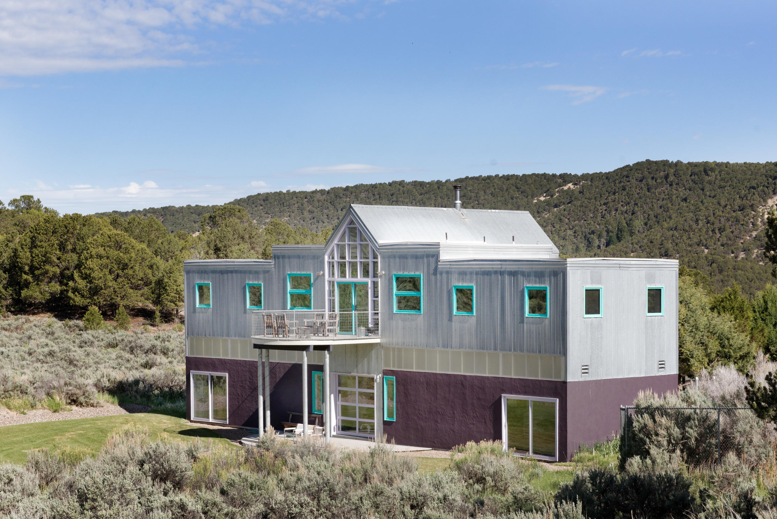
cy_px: 277
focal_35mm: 75
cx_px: 403
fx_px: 1619
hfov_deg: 27.0
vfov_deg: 18.2
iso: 800
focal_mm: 70
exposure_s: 1/2000
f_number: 9
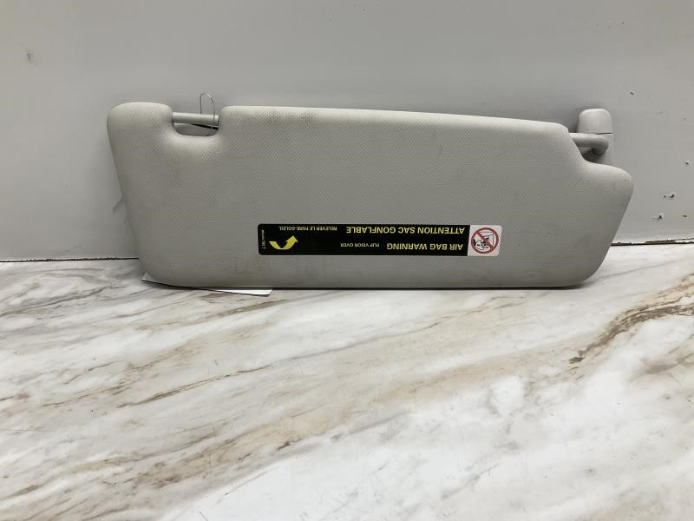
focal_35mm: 29
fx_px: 581
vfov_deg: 48.2
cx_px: 347
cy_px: 260
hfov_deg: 61.7
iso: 25
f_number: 1.8
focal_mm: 3
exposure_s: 1/599
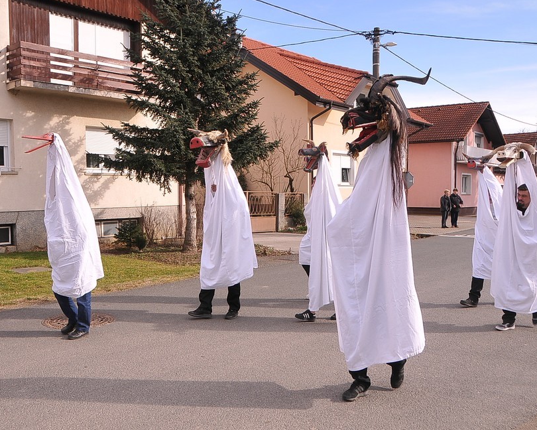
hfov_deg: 55.6
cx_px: 249
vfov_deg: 45.8
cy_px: 210
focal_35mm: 32
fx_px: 509
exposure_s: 1/320
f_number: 9
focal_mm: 18
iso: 250
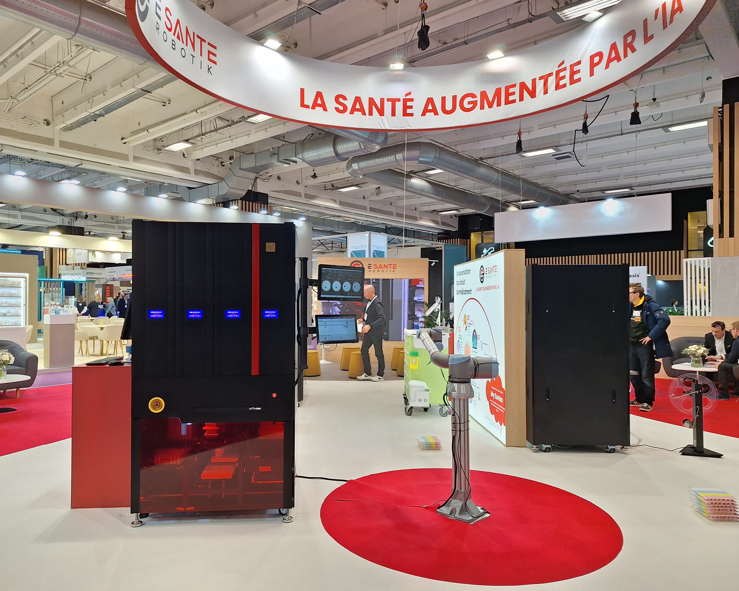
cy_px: 295
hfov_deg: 70.2
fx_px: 525
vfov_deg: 58.8
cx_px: 345
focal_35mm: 24
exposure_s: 1/119
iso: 40
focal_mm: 5.54
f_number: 1.8
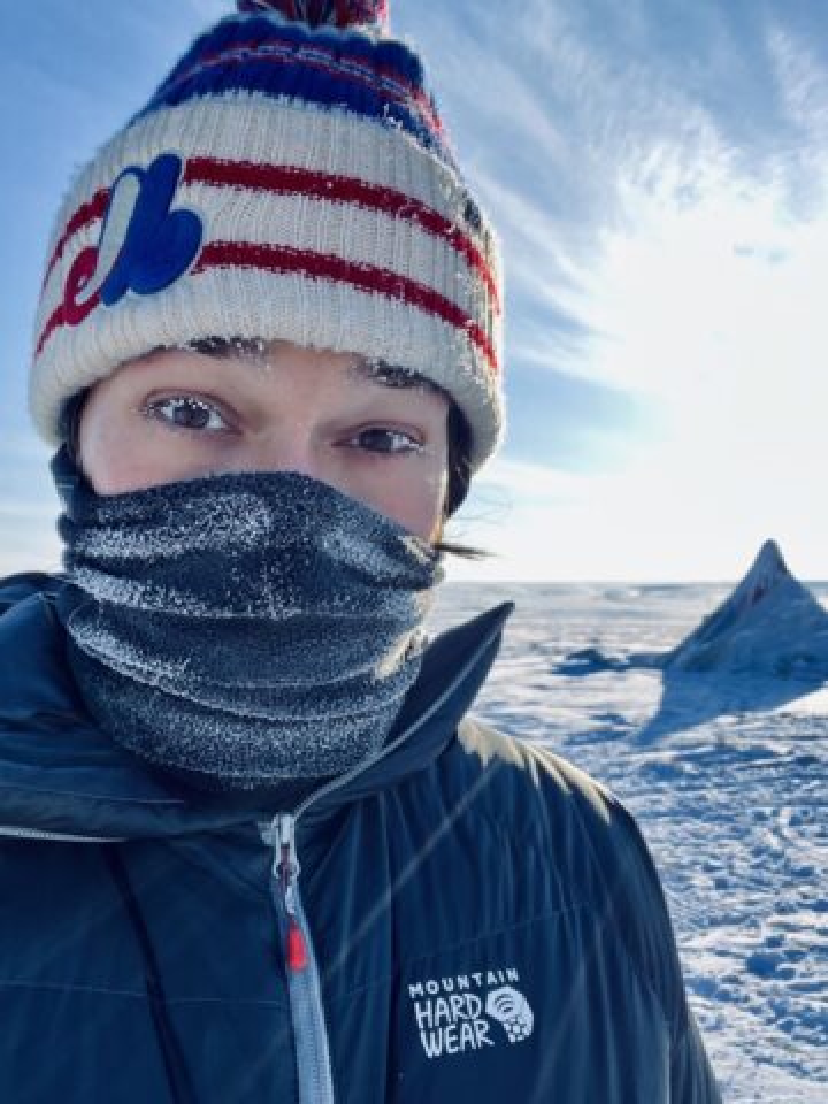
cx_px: 414
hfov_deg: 46.8
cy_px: 552
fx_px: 957
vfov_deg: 60.0
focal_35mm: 30
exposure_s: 1/370
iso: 32
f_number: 2.2
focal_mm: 2.71
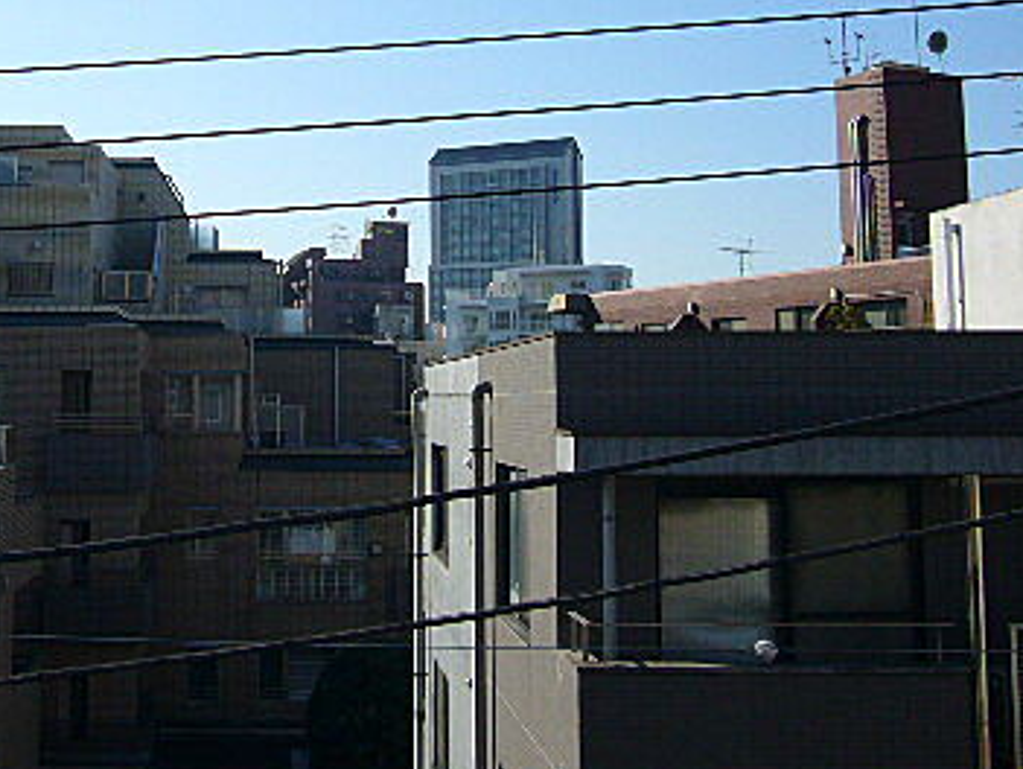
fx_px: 1509
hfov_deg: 36.6
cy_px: 184
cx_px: 265
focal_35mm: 51
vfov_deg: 28.2
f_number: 5.6
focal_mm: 4.6
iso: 80
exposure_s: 1/400
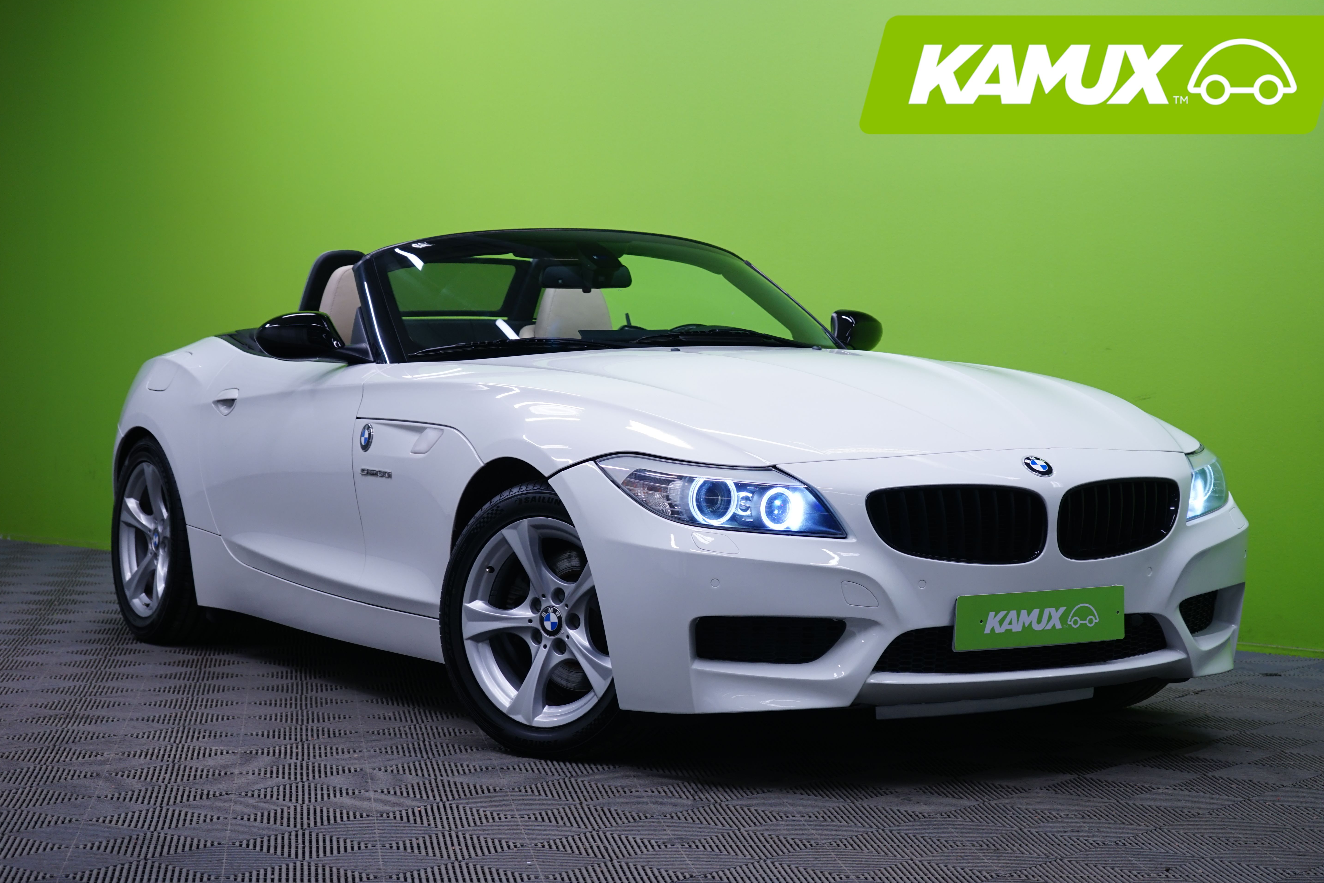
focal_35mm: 73
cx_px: 687
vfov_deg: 18.7
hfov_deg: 27.7
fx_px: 2685
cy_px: 432
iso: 400
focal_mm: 70
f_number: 5.6
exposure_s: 1/15
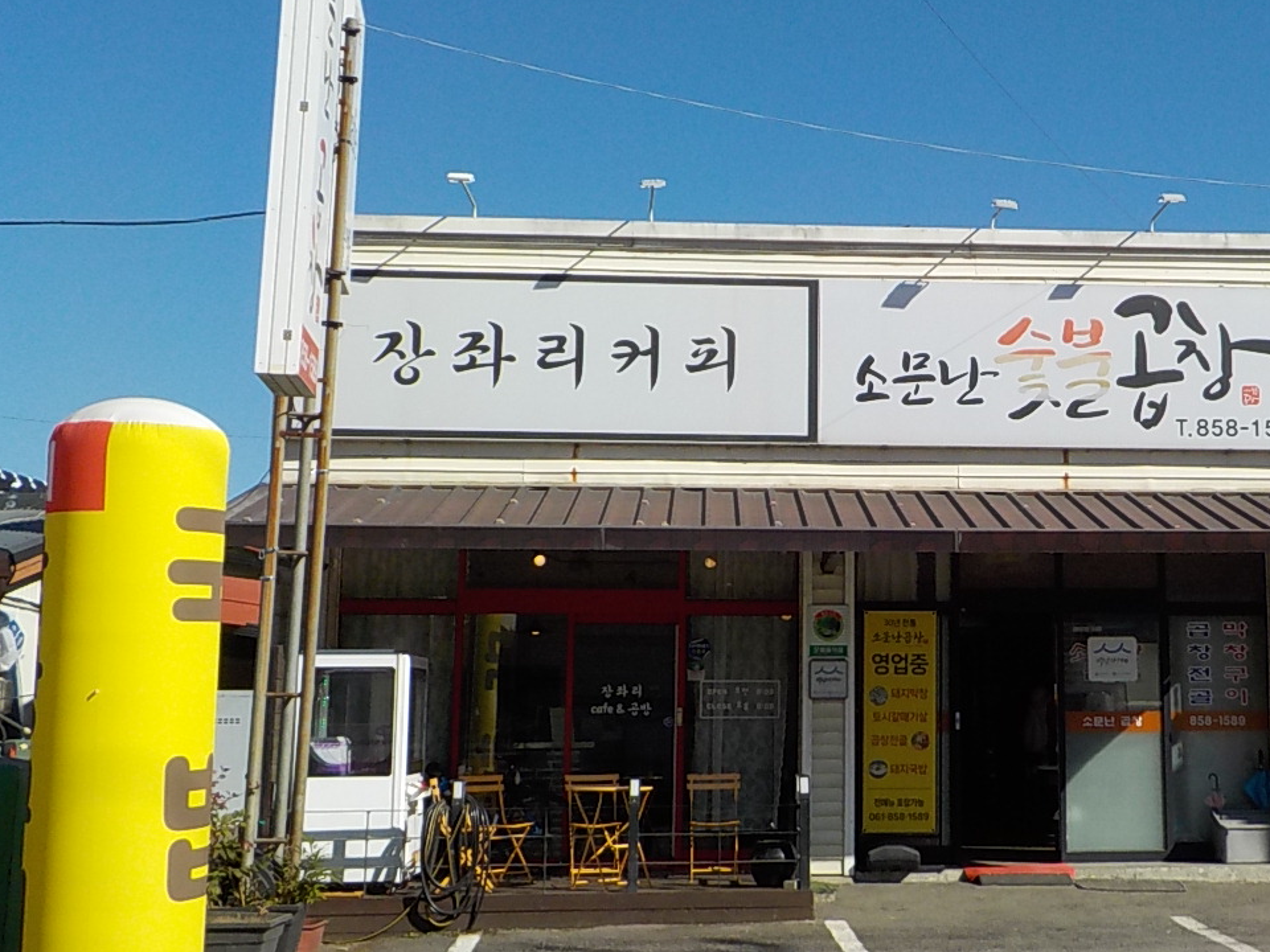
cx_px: 915
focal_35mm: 50
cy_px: 438
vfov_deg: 29.1
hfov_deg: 37.5
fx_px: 1834
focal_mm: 4.1
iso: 125
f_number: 3.3
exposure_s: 1/2000
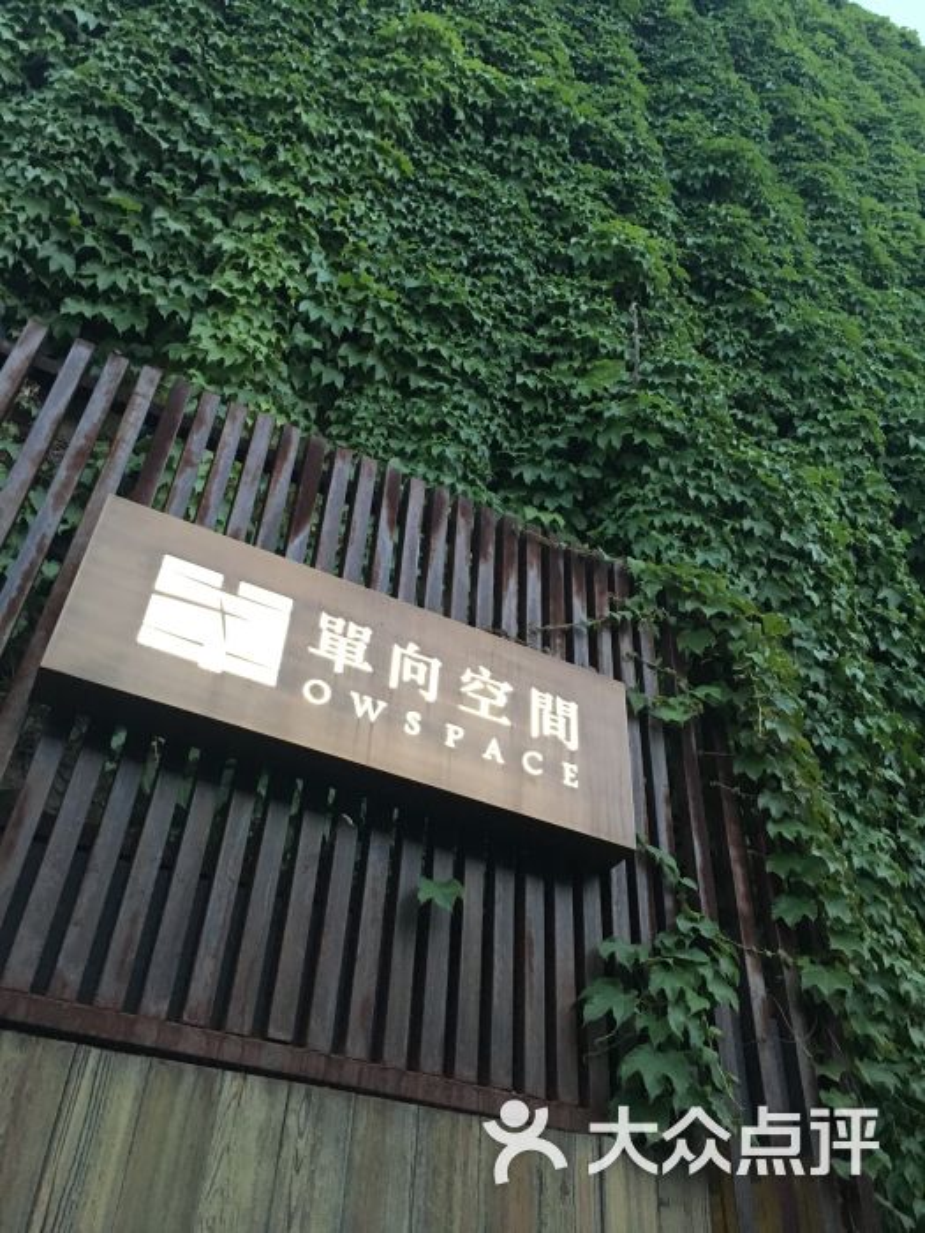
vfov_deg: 61.7
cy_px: 616
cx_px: 462
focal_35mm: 29
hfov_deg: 48.2
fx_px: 1033
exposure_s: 1/25
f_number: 2.2
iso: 200
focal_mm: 4.15
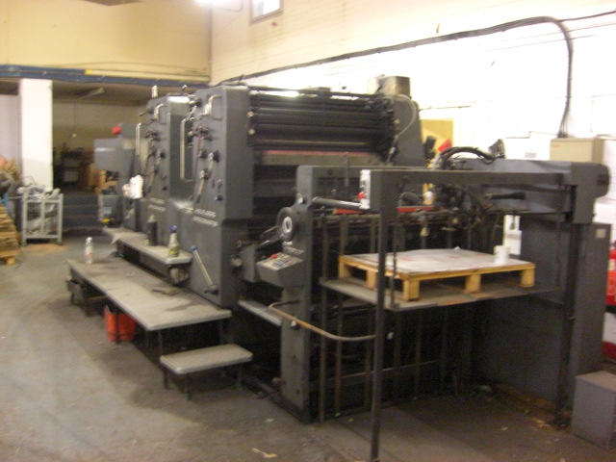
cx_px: 308
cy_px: 231
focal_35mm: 38
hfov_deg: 49.0
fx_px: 676
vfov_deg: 37.7
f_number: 2.8
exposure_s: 1/8
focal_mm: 7.9
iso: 800
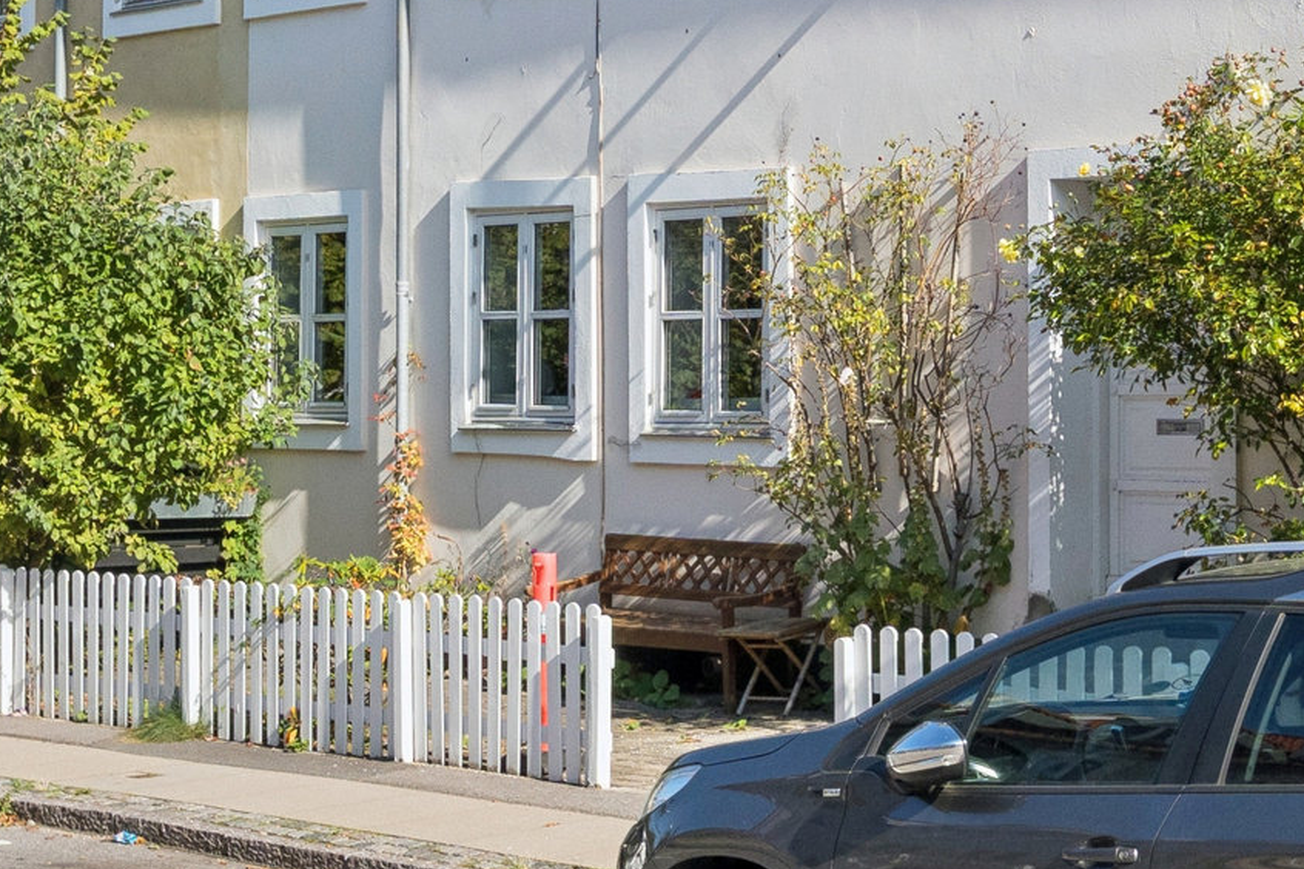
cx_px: 1253
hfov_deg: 24.6
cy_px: -146
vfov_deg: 16.6
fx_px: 2870
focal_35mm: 79
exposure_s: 1/1000
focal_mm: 14.9
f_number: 6.3
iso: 400
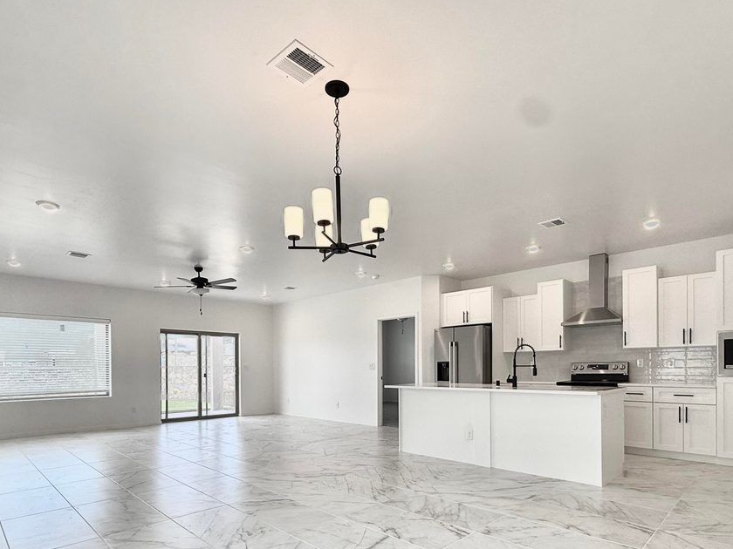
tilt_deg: -0.6
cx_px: 377
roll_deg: +0.3
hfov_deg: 81.7
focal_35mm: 20
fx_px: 424
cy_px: 370
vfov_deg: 64.1
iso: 64
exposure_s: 1/237
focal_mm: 2.22
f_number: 2.2
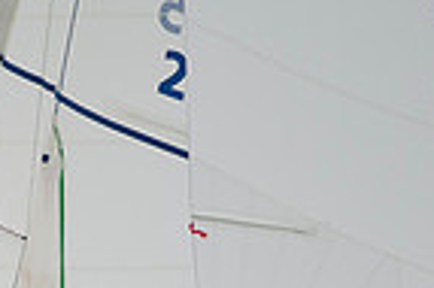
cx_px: -61
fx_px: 19556
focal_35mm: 1624
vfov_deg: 0.8
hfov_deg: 1.3
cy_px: 418
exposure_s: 1/1600
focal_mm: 400
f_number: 4
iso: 500
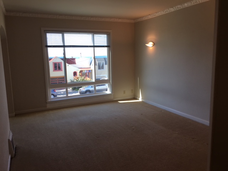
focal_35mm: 29
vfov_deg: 48.2
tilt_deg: -6.9
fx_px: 191
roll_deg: +1.5
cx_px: 114
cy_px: 86
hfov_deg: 61.7
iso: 25
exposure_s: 1/120
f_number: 2.2
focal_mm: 4.15
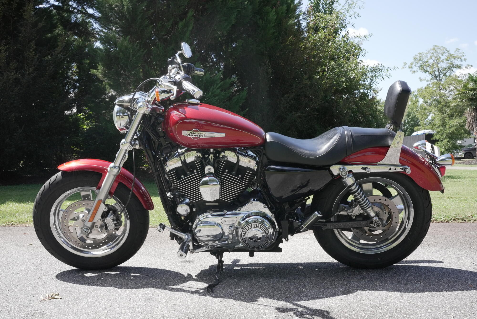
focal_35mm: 33
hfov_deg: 57.5
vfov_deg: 40.2
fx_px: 435
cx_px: 238
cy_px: 160
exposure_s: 1/400
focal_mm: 32.8
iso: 1250
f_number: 13
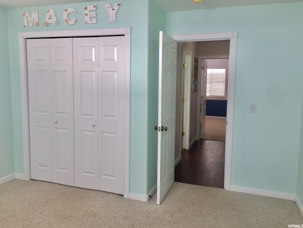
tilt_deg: -6.4
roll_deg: -0.9
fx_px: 254
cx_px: 152
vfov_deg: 48.2
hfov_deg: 61.7
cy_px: 114
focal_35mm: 29
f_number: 2.2
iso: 40
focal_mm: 4.15
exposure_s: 1/120
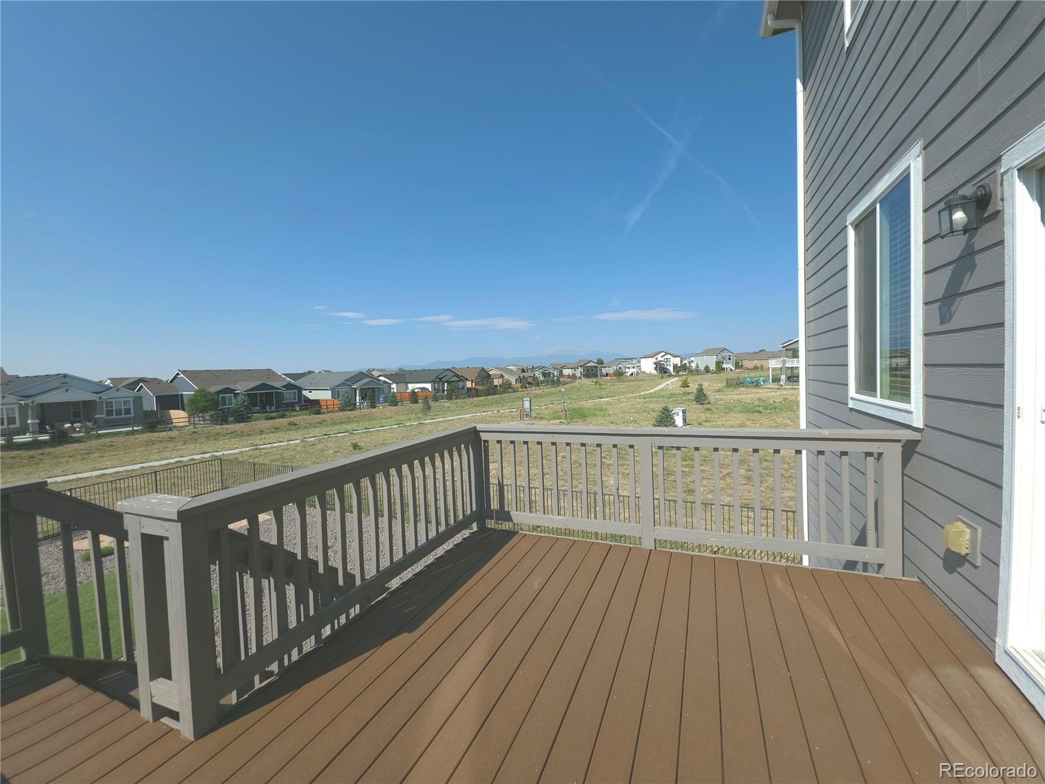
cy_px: 392
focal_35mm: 13
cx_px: 522
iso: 16
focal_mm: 2.2
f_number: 1.9
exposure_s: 1/900
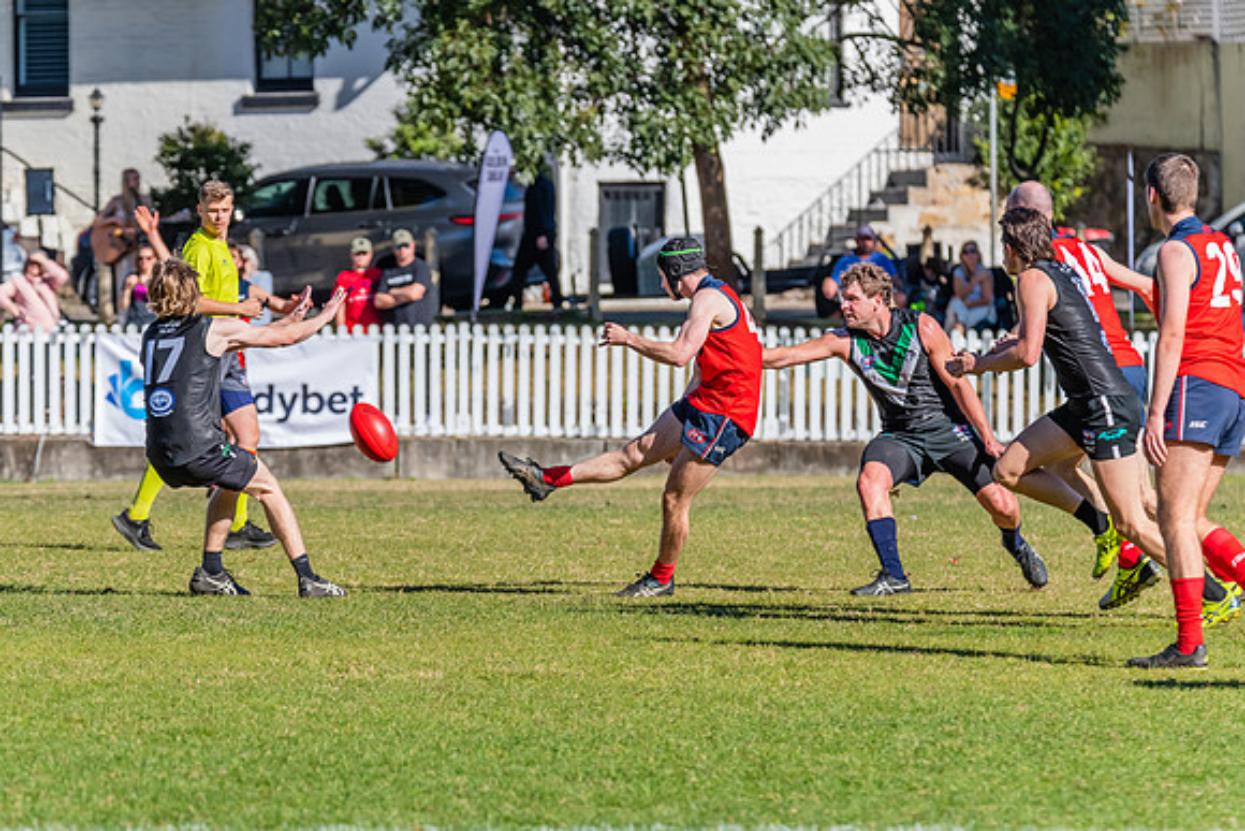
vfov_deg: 3.8
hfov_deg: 5.7
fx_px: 12548
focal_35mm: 363
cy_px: 470
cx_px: 539
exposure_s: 1/1600
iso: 800
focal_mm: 320
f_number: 10
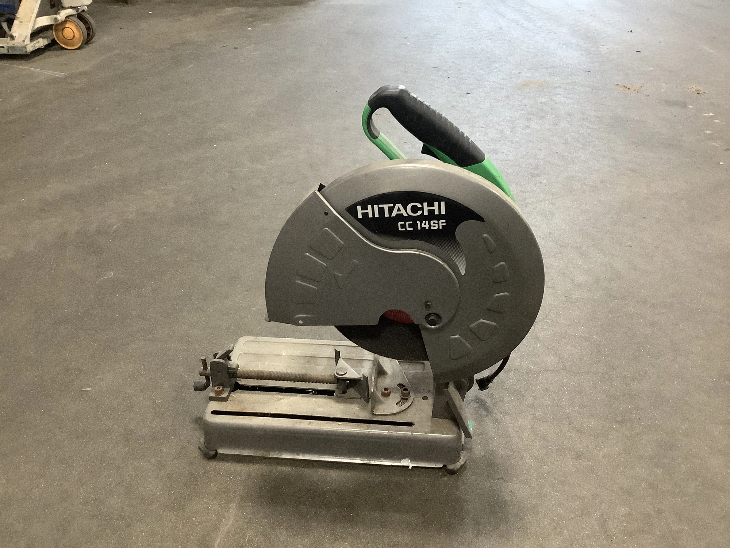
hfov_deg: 58.4
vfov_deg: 45.4
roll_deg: +1.1
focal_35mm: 31
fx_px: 654
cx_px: 365
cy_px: 274
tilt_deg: -33.3
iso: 400
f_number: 2.4
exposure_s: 1/30
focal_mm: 3.3
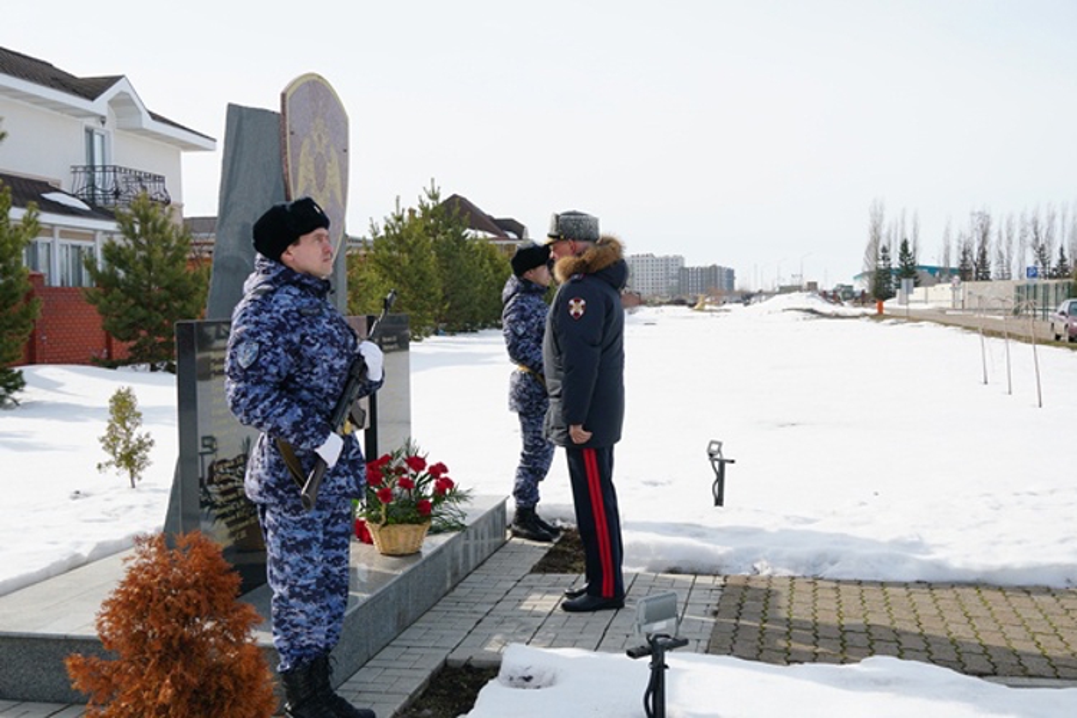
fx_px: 1256
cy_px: 359
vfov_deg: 31.9
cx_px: 538
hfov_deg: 46.4
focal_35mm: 42
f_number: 5.6
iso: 100
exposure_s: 1/500
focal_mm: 28
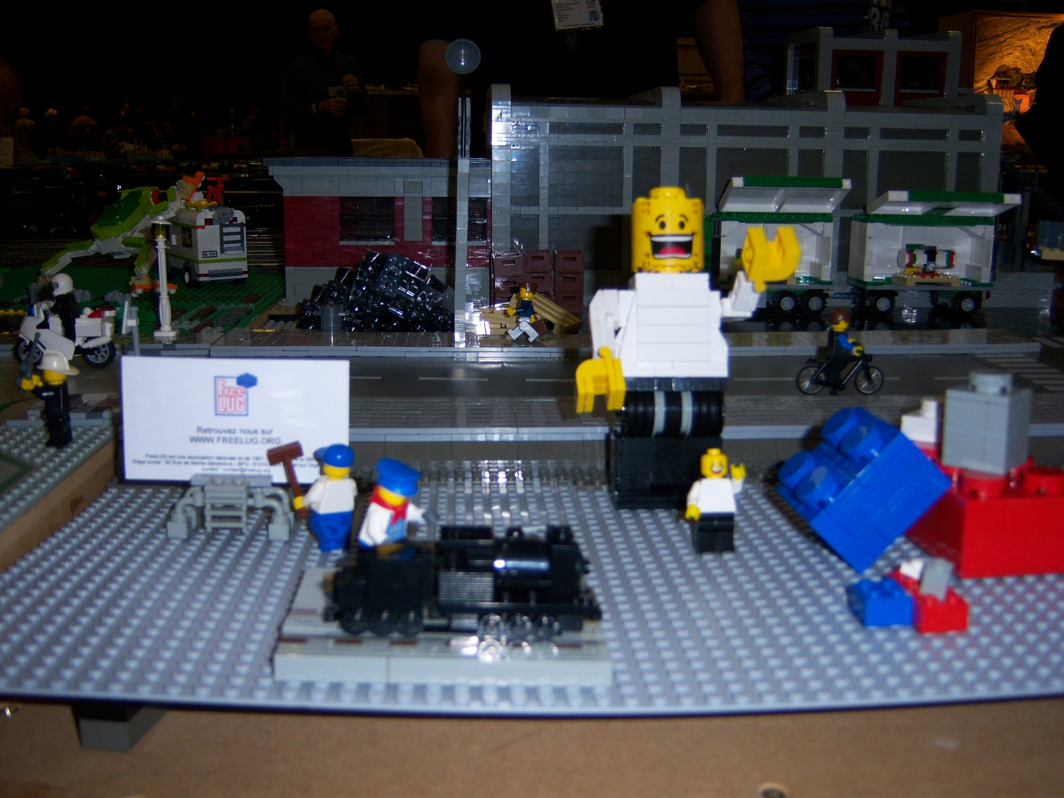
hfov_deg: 51.4
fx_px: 1107
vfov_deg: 39.7
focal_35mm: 36
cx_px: 532
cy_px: 399
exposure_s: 1/60
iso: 80
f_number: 2.8
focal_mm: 7.5
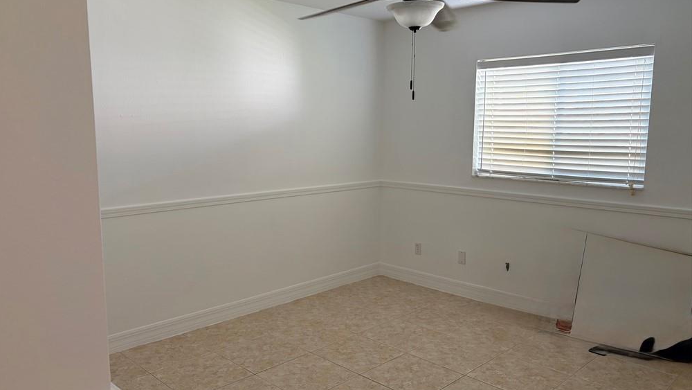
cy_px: 197
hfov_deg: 66.0
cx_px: 339
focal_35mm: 29
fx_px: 532
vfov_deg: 40.2
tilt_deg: -7.8
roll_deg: -0.6
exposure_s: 1/60
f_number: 1.6
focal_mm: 5.96
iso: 160
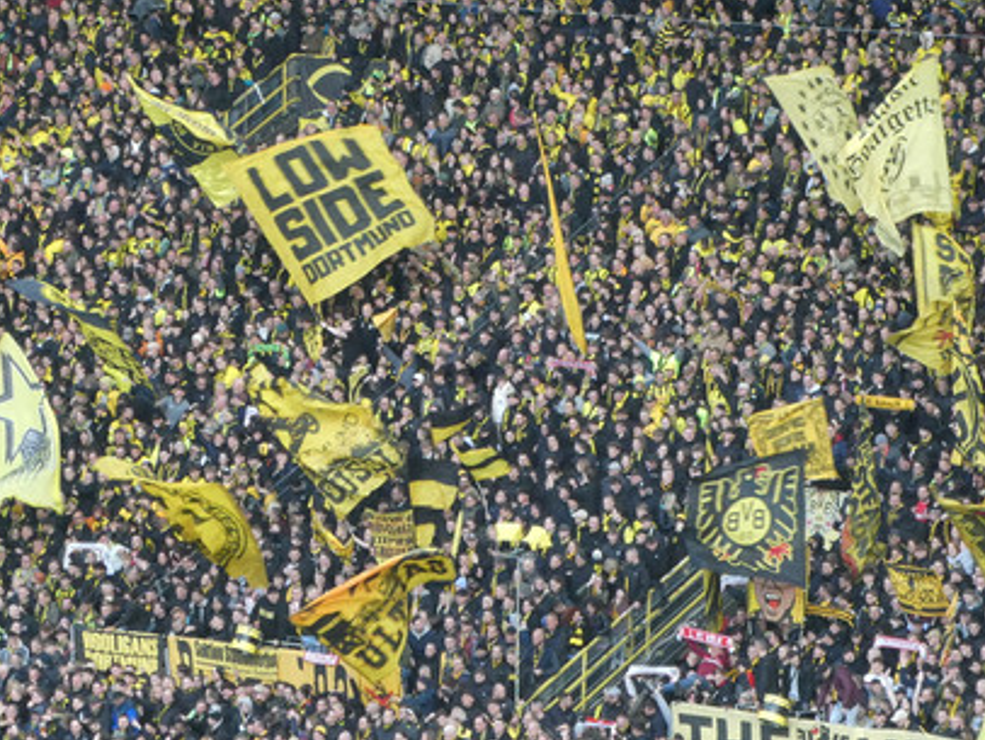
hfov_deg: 7.3
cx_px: 519
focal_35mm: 271
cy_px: 359
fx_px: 7716
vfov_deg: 5.5
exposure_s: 1/80
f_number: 5.6
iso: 500
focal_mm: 30.9
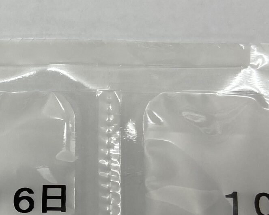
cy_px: 148
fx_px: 780
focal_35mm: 98
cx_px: -55
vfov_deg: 15.7
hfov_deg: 18.5
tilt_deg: -74.0
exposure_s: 1/125
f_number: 1.8
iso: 32
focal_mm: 4.25
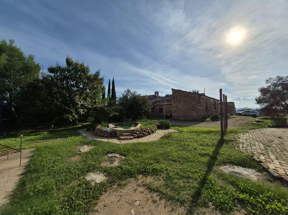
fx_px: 108
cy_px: 108
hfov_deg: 106.2
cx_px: 144
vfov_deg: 89.9
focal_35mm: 13
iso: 50
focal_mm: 1.74
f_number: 2.2
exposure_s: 1/6672
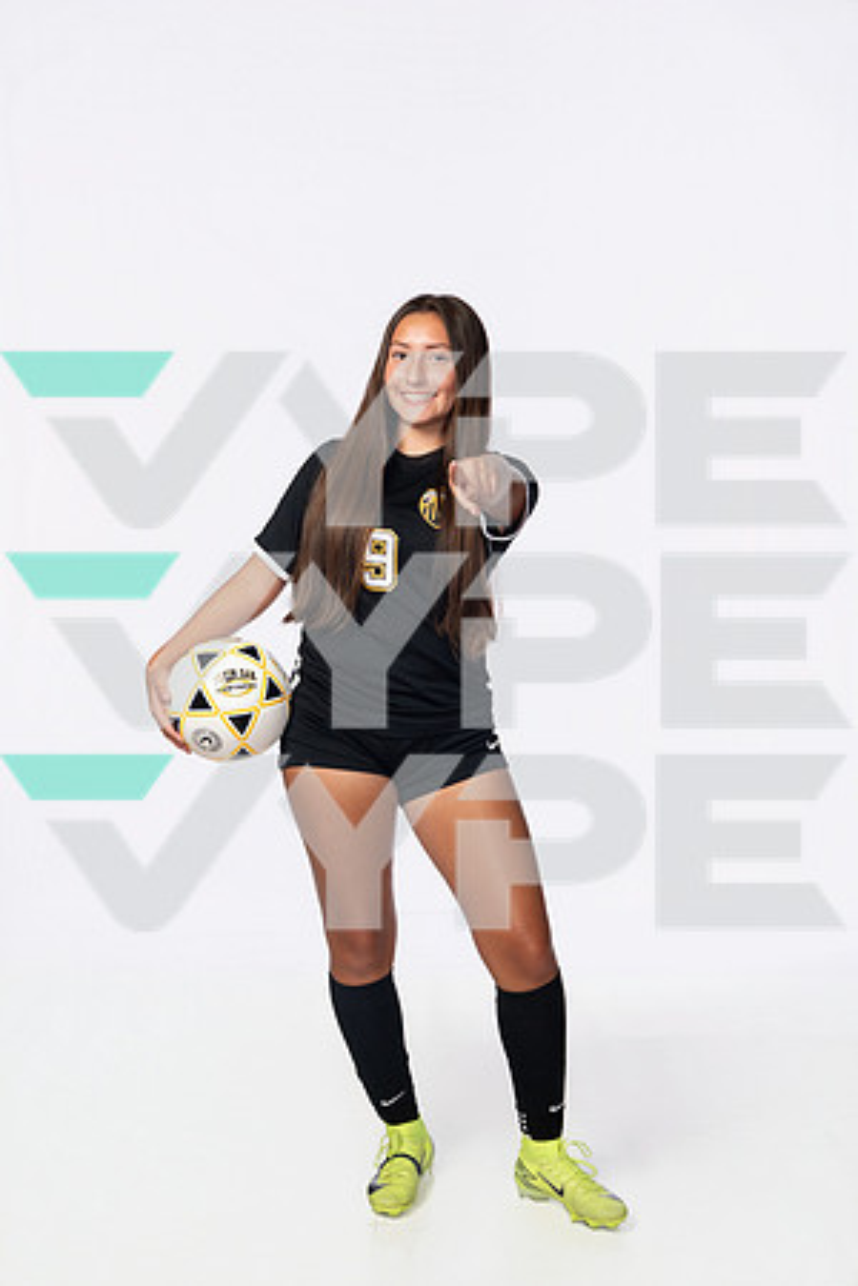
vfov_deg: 39.6
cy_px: 643
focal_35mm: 50
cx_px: 429
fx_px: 1787
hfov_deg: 27.0
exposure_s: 1/250
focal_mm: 50
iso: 640
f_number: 6.3
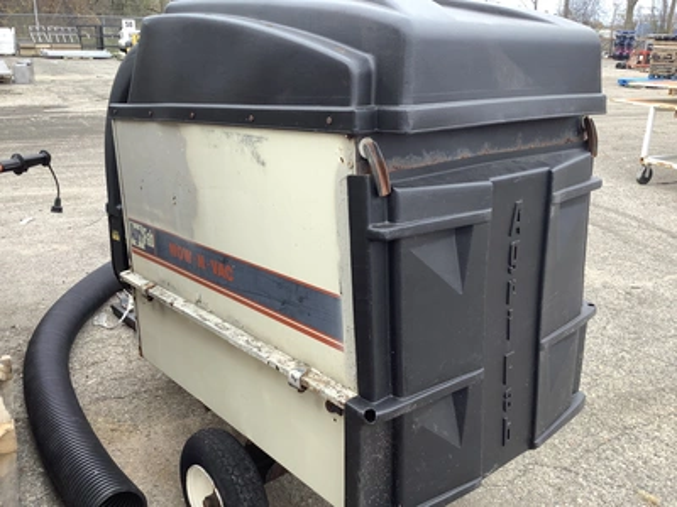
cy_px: 254
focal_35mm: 31
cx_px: 338
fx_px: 606
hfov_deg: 58.4
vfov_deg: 45.4
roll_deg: -1.5
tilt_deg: -19.6
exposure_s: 1/123
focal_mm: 3.3
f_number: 2.4
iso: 25
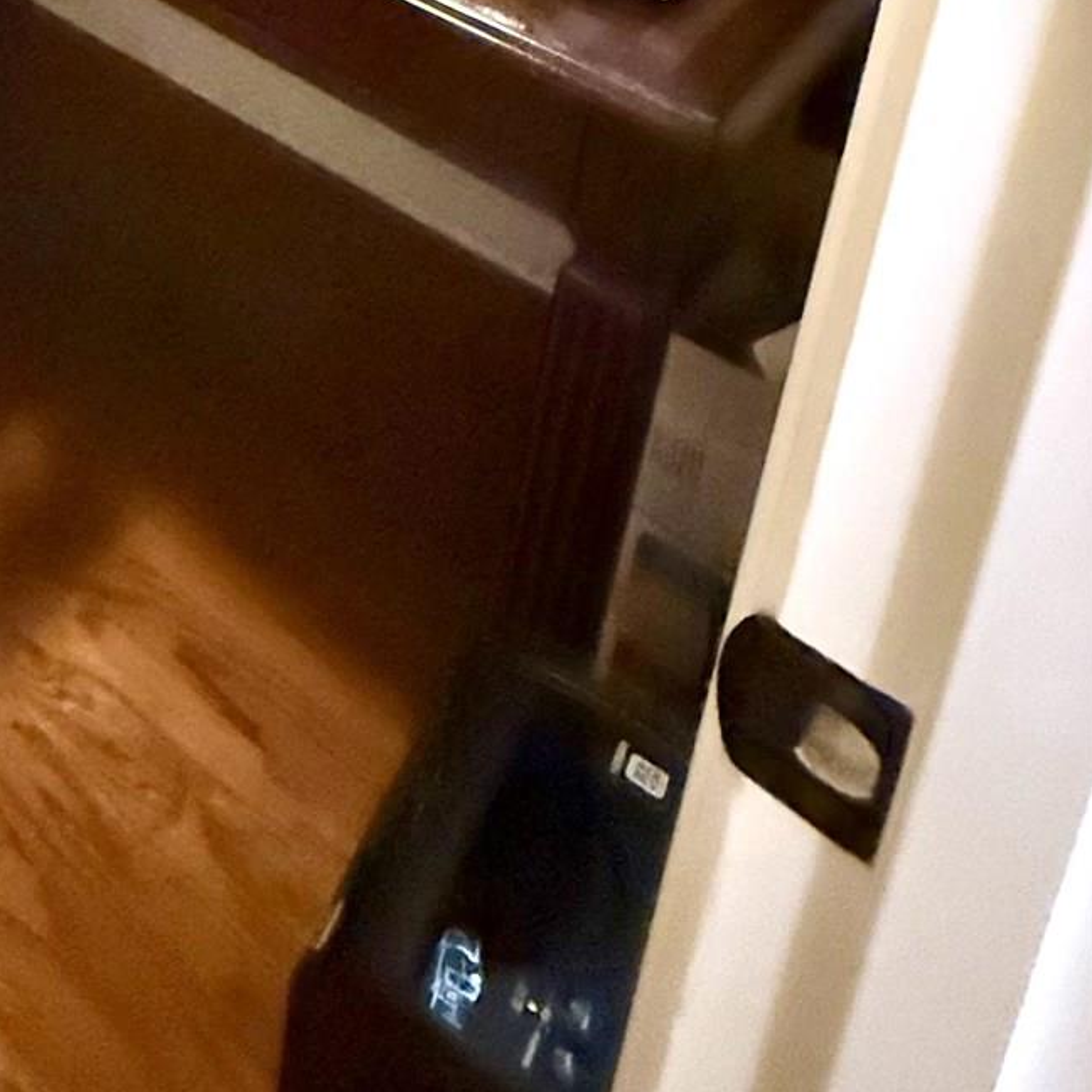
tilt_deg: -12.3
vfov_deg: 26.6
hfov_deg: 29.9
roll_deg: -3.3
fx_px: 1570
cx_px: -357
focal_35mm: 44
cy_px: -575
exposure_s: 1/40
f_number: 2.2
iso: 1250
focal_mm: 2.22
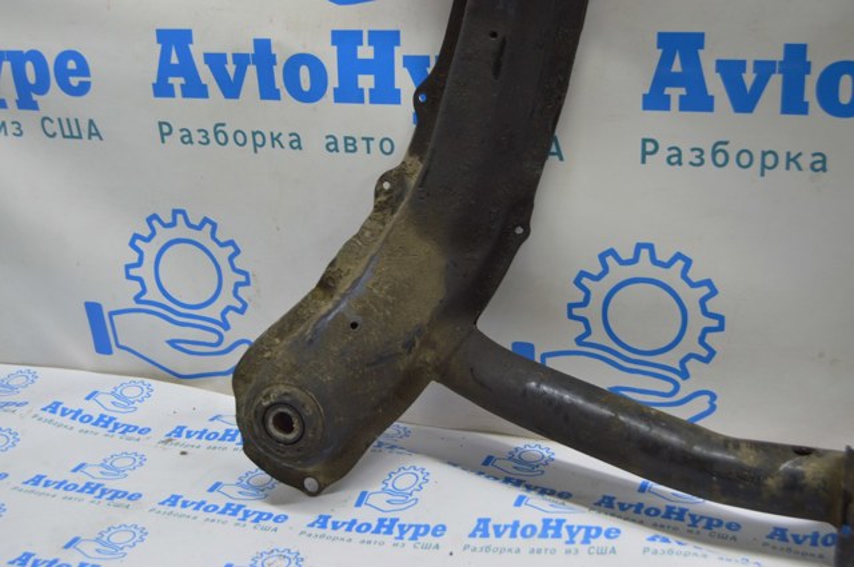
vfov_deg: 26.4
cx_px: 427
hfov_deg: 38.9
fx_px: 1208
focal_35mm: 51
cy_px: 284
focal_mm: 34
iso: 400
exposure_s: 1/20
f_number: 5.6
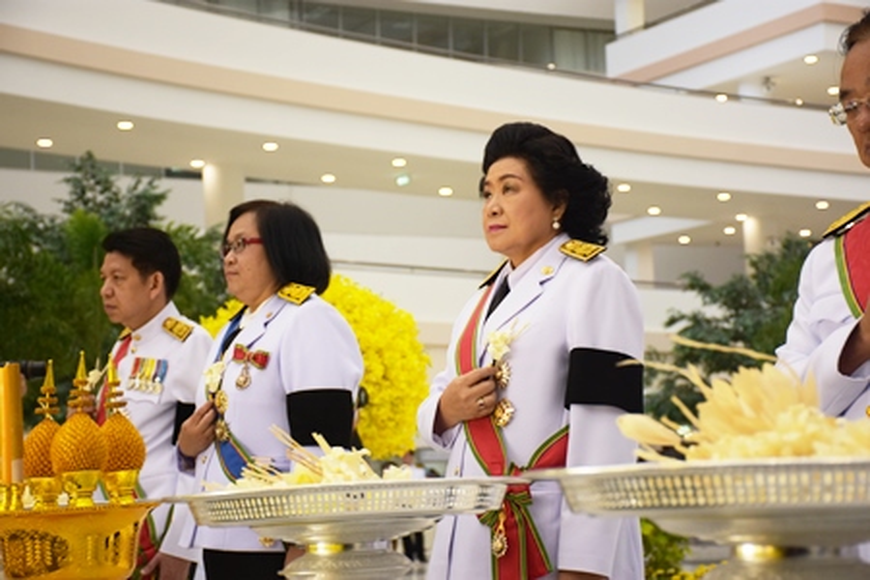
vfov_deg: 16.3
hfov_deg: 24.2
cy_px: 290
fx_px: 2030
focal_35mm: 84
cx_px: 435
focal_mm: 56
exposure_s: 1/125
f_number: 5.6
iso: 320
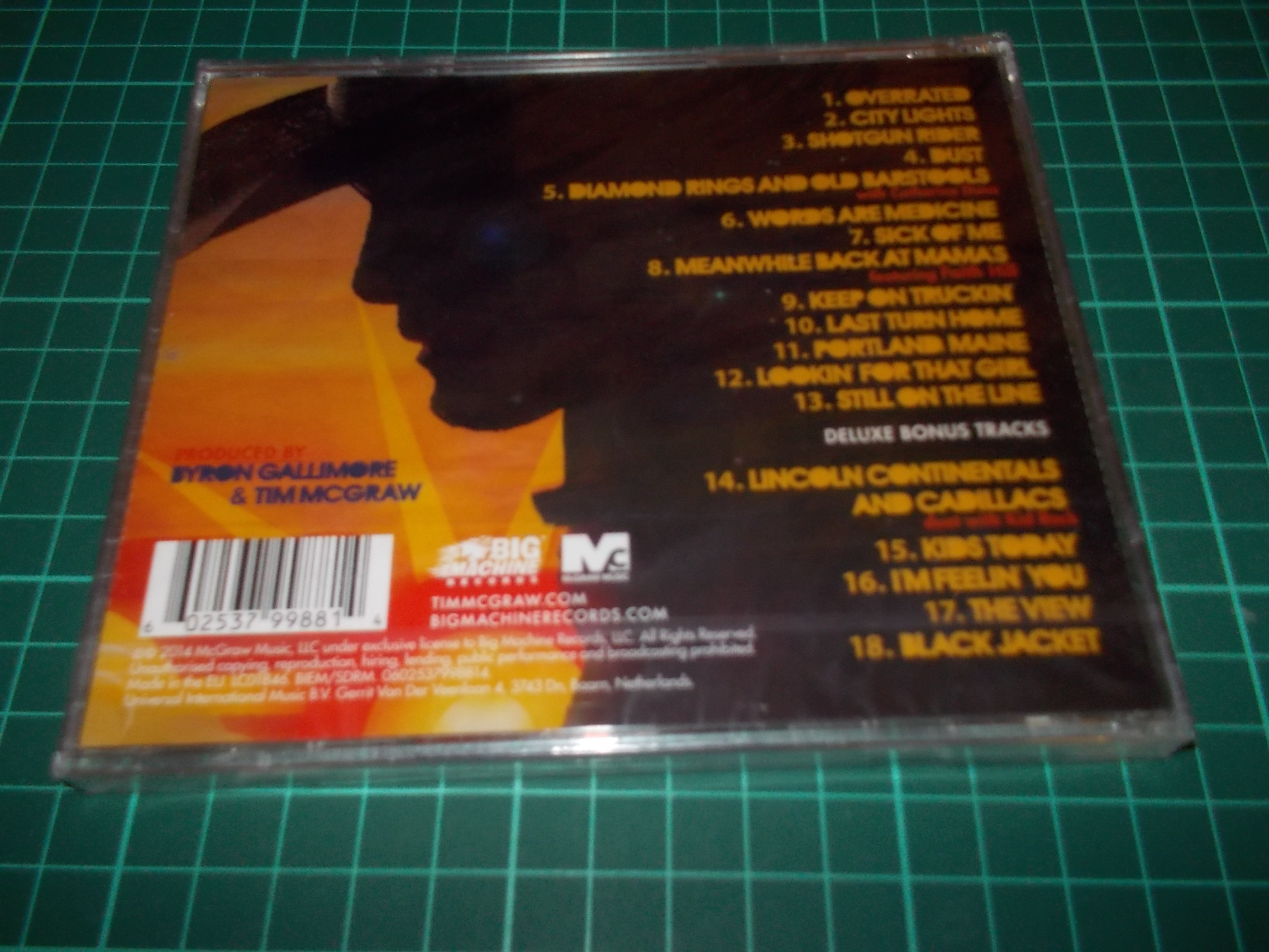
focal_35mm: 29
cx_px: 634
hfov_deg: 61.7
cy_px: 476
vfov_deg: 48.2
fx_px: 1063
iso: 200
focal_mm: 4.1
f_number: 3.3
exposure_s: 1/30
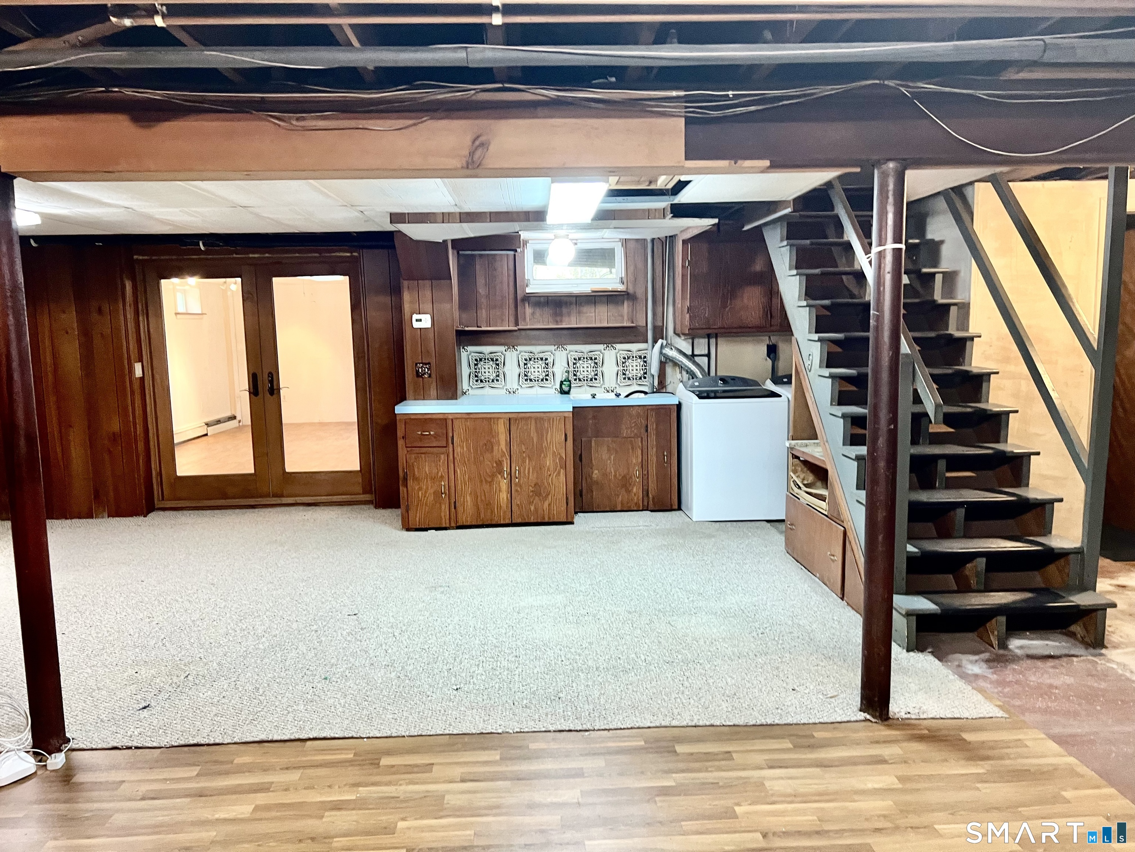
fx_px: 852
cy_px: 426
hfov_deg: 67.3
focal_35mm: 26
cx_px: 568
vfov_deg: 53.1
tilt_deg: -8.4
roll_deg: +0.4
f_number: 1.5
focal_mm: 5.7
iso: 200
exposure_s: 1/60
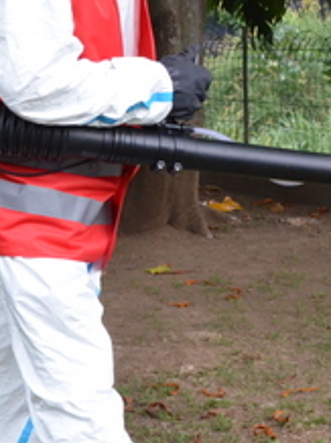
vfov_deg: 21.0
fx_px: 1188
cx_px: 363
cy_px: 136
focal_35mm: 93
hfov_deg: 15.4
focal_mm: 22
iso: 2500
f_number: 14
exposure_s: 1/640
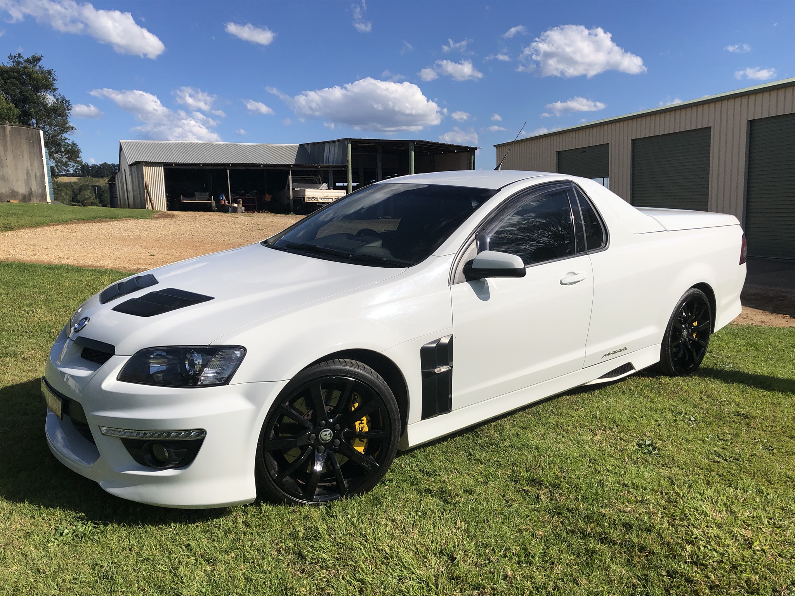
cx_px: 398
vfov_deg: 49.7
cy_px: 298
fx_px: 643
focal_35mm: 28
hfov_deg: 63.4
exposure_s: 1/3690
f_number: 1.8
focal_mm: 4
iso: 20
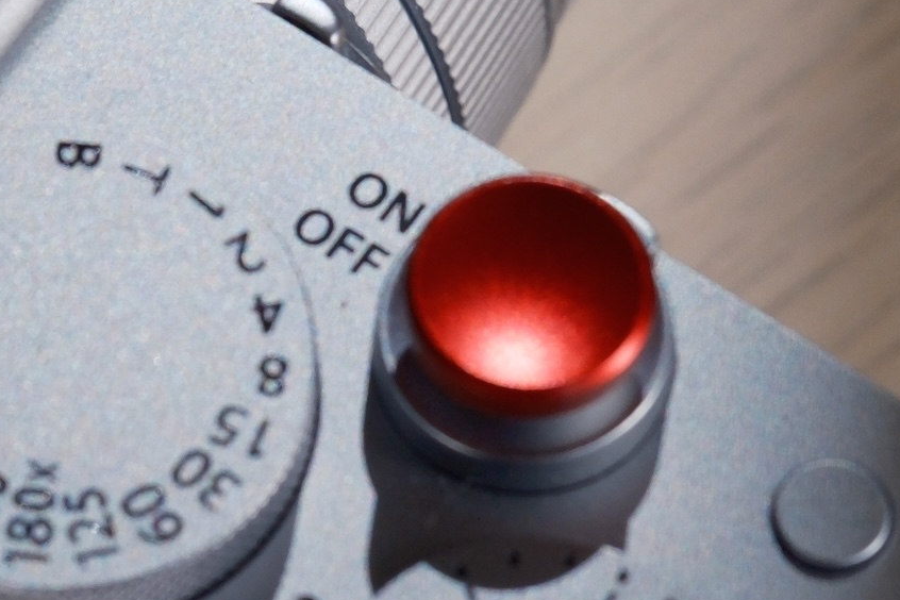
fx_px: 9924
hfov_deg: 5.2
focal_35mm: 397
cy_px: 153
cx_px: -332
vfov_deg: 3.5
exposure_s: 1/105
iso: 640
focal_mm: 56
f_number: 5.6
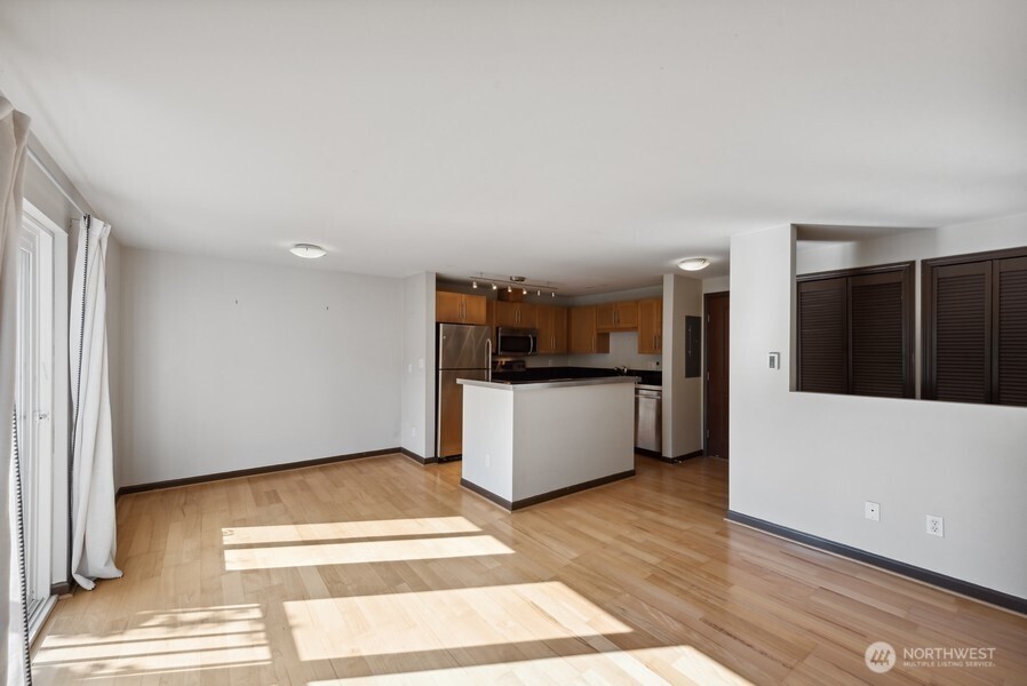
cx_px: 514
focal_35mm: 14
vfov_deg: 81.3
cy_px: 343
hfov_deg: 104.2
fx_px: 400
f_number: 8
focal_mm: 14
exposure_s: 1/125
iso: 200
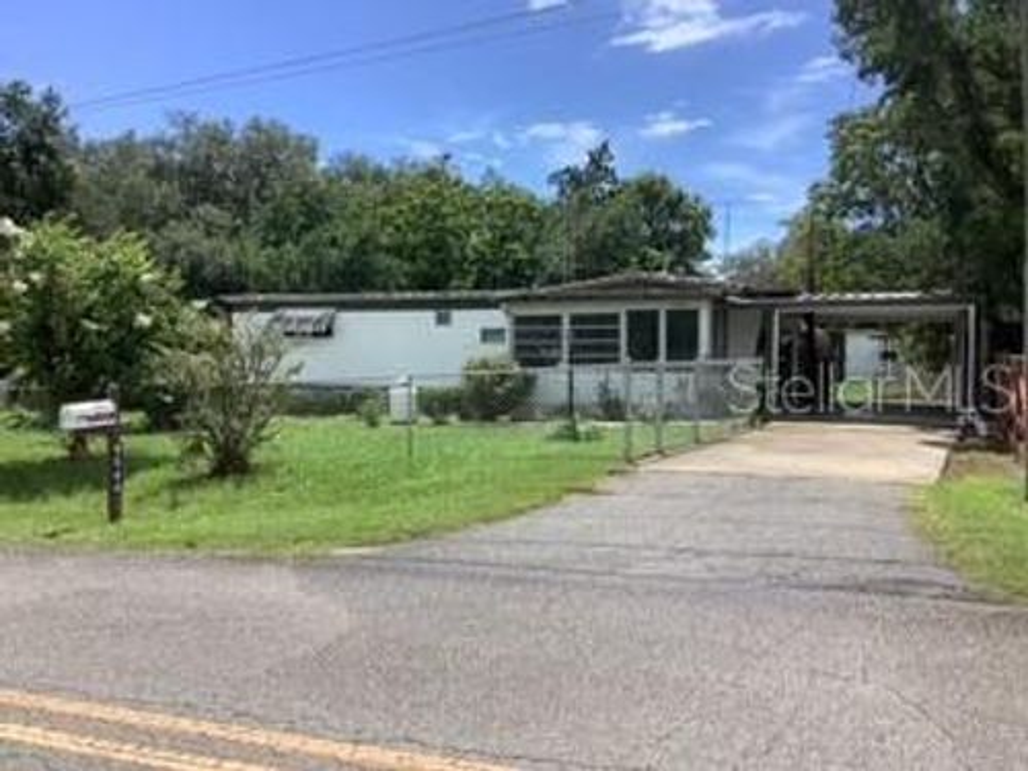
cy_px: 386
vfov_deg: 45.4
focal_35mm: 31
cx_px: 514
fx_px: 921
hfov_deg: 58.4
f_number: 2.4
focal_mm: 3.3
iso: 25
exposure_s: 1/1335
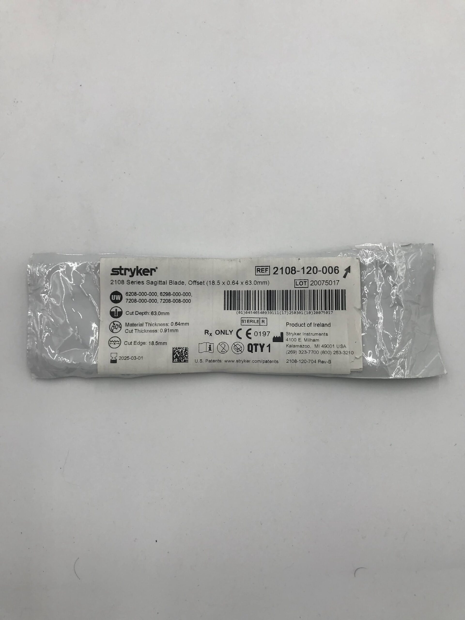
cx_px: 232
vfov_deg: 63.4
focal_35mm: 28
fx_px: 502
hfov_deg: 49.7
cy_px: 310
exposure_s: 1/286
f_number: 1.8
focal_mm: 3.99
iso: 20
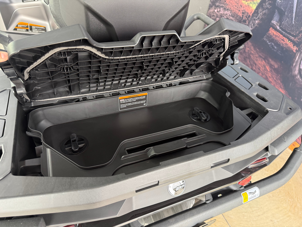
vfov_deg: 56.8
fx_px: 209
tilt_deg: -40.1
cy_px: 114
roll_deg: -6.1
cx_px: 151
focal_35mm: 24
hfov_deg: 71.6
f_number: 1.78
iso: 250
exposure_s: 1/60
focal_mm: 6.76
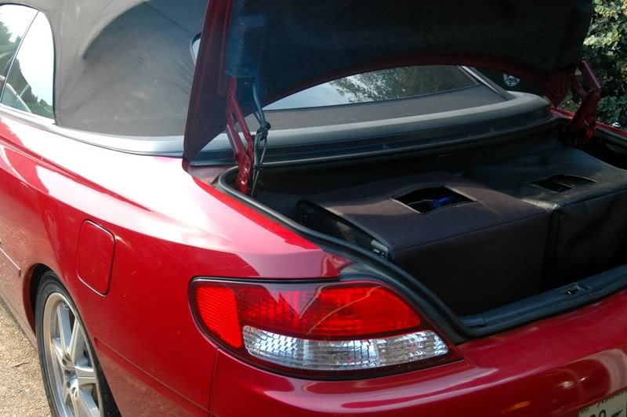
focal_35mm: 45
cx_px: 314
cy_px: 208
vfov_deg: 29.8
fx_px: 783
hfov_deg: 43.6
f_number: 5.6
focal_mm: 30
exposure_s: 1/125
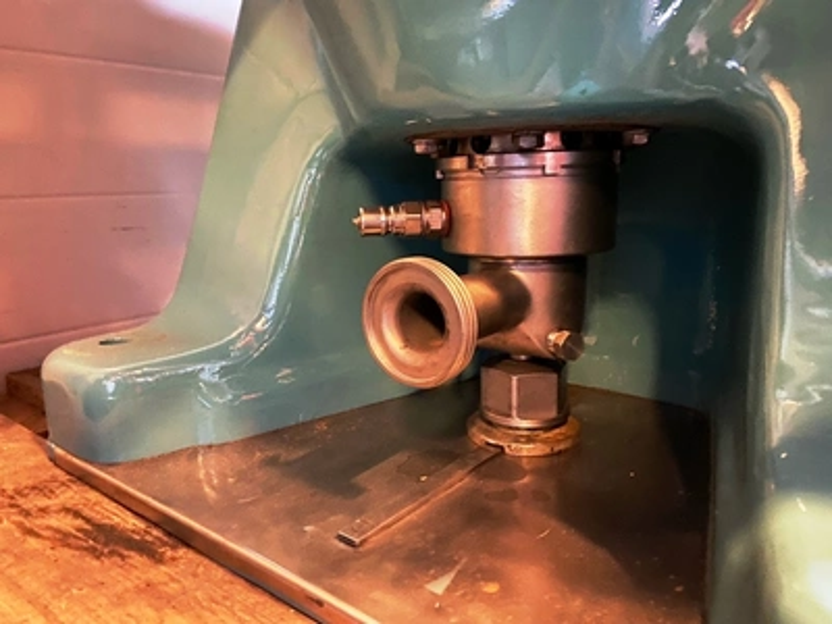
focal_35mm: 26
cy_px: 312
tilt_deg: -13.1
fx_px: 625
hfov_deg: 67.3
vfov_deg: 53.1
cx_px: 416
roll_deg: +0.6
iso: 640
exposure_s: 1/8
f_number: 1.8
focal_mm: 4.25
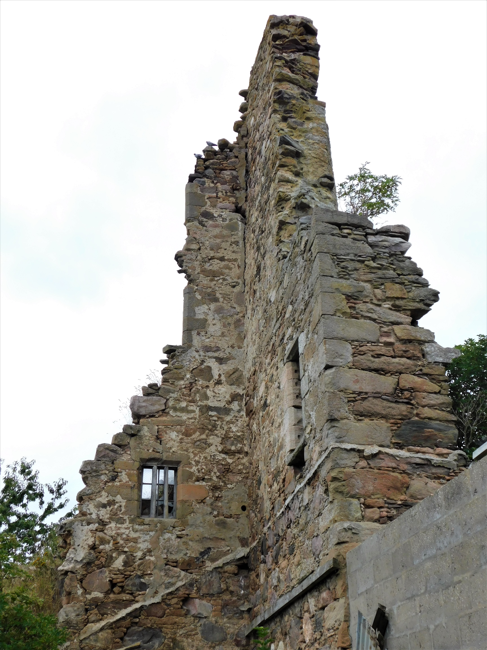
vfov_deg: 46.8
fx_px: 750
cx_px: 244
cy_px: 325
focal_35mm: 40
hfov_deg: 36.0
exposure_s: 1/500
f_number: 3.6
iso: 125
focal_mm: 7.1
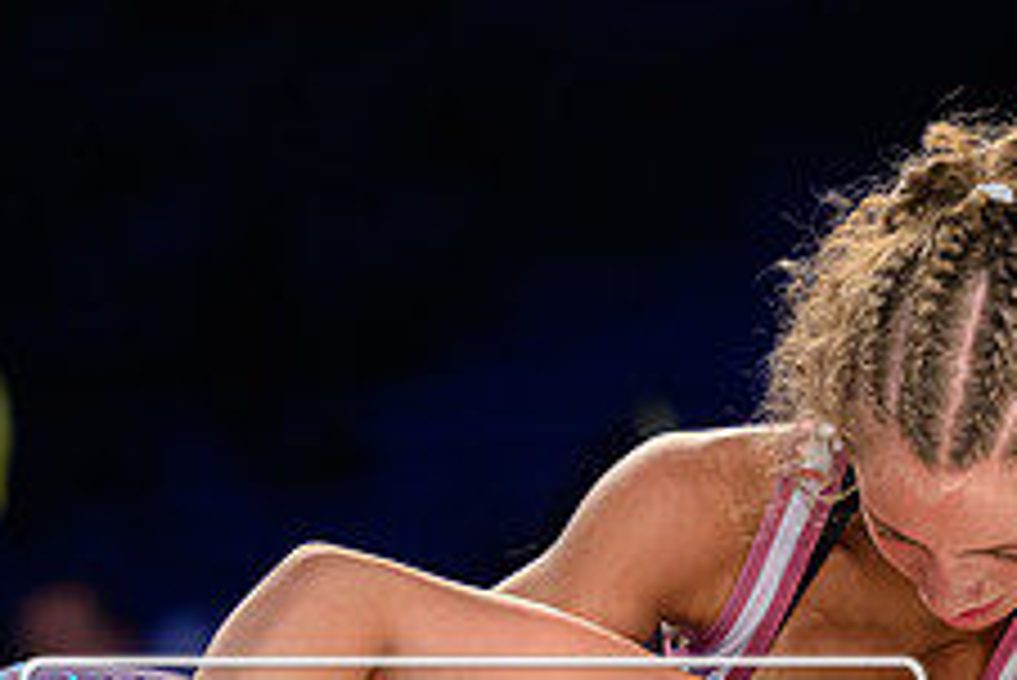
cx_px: 866
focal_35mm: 436
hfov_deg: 4.7
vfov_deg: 3.2
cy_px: 600
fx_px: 12324
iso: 3600
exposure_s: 1/800
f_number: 2.8
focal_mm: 130
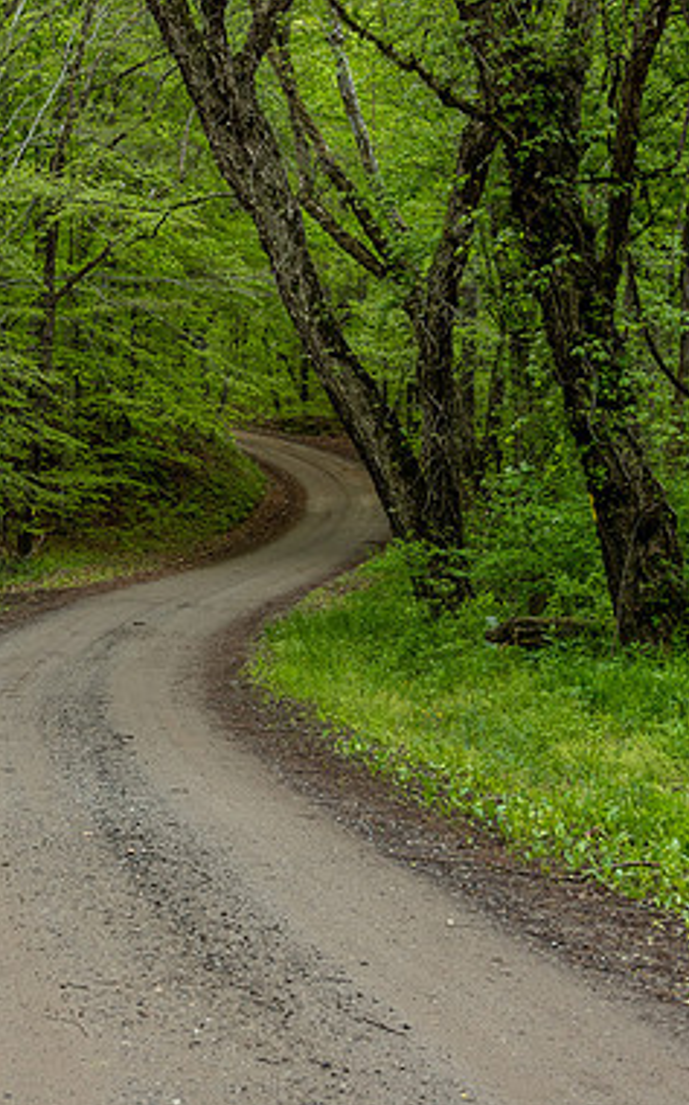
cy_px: 568
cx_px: 166
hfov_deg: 16.0
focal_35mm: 81
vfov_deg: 25.5
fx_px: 2437
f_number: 7.1
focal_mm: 25
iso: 200
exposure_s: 1/60
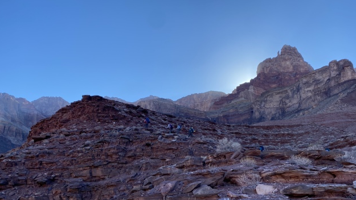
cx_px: 179
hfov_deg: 66.0
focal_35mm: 29
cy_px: 127
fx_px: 274
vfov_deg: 39.9
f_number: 1.8
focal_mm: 4.25
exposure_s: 1/1330
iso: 32
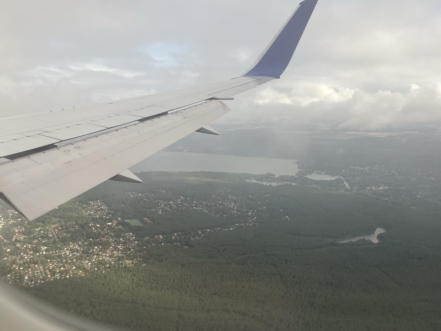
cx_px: 196
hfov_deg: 55.2
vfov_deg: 42.9
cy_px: 177
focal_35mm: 33
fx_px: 420
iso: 50
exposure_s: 1/1117
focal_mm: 5.1
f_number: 1.6
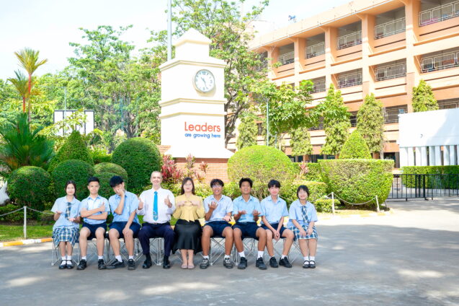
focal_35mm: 42
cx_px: 184
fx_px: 530
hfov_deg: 46.6
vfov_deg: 32.1
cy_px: 127
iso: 200
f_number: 9
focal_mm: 34.5
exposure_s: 1/125
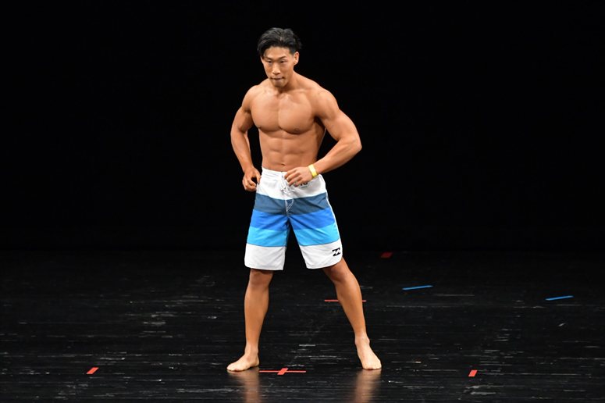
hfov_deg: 6.9
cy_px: 202
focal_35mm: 300
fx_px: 5039
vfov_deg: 4.6
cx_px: 302
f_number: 5.6
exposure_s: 1/400
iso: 3200
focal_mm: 200
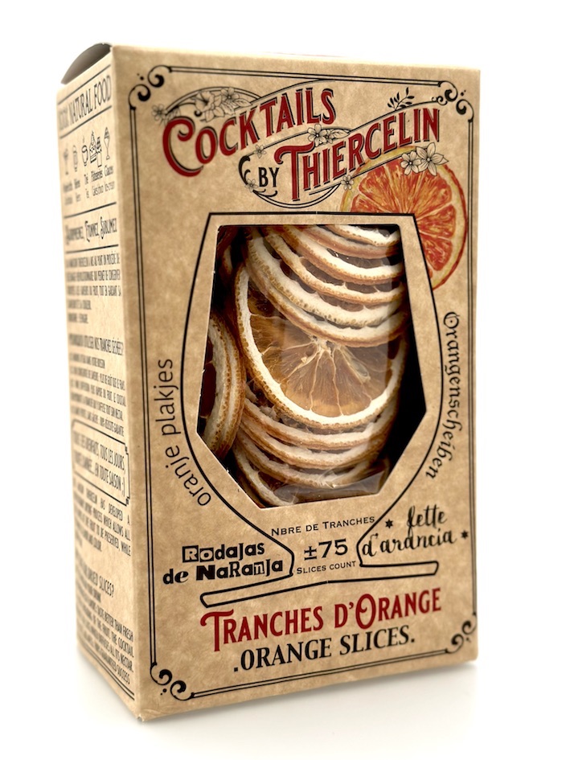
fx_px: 1054
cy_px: 380
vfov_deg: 39.7
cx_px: 285
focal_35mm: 48
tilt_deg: -6.3
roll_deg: +0.1
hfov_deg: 30.3
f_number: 1.78
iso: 125
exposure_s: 1/87
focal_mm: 6.86
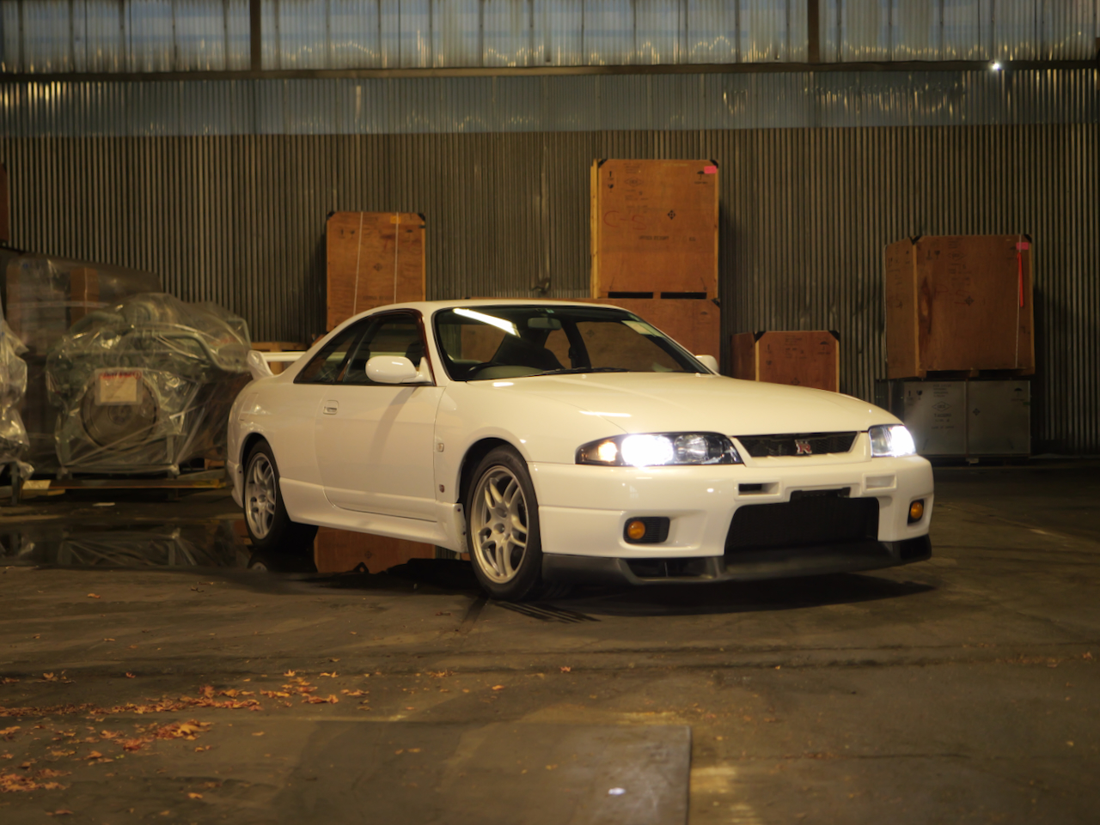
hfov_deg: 38.2
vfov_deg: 29.1
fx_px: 1589
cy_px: 412
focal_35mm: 50
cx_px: 550
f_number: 1.8
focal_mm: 25
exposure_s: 1/60
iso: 1000
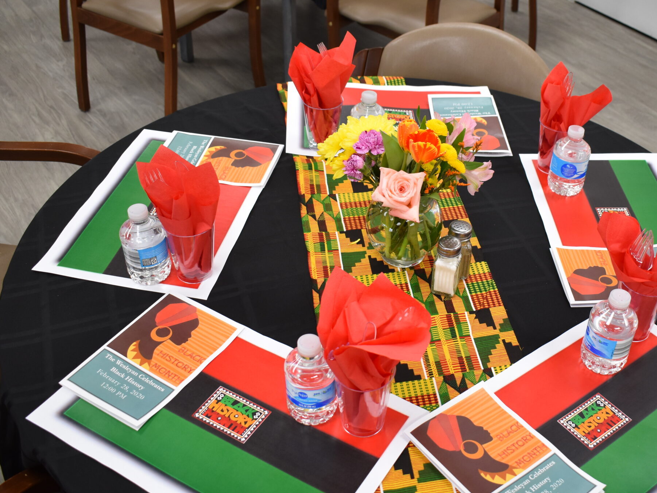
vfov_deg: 35.1
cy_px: 243
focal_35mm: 41
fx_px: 778
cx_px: 403
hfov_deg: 45.5
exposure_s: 1/60
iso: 560
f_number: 4
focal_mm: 20
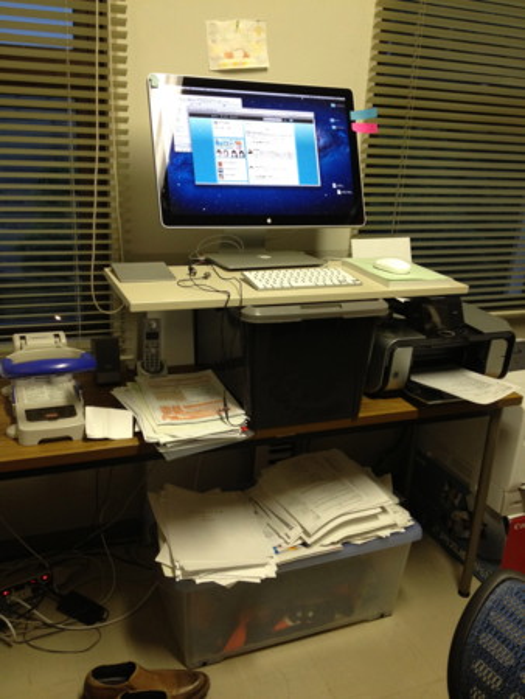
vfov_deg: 52.6
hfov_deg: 40.7
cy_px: 350
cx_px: 262
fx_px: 707
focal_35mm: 35
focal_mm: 4.28
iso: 160
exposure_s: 1/20
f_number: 2.4
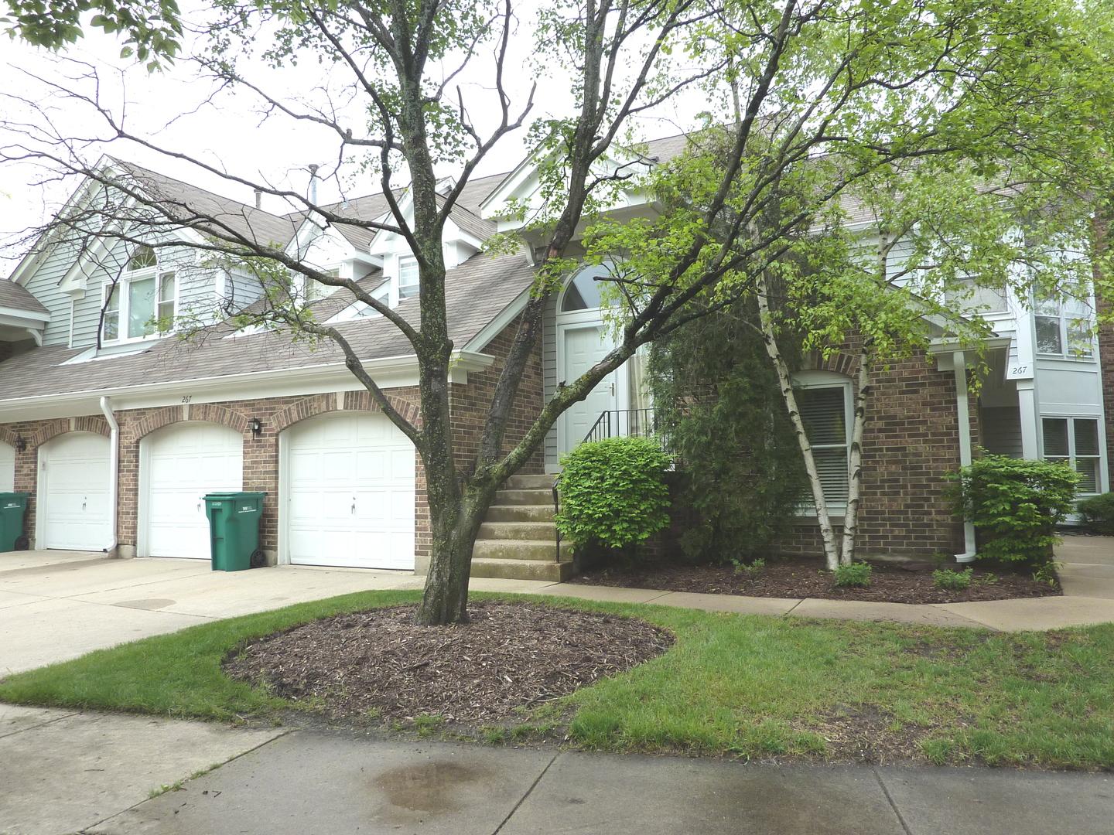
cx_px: 557
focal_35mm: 25
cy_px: 418
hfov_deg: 69.4
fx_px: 805
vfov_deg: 54.9
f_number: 4
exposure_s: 1/200
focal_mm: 4.1
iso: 125
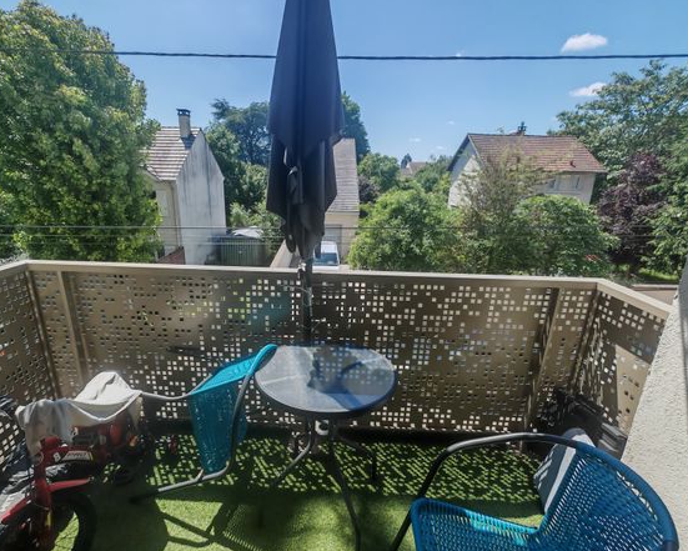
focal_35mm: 17
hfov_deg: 89.5
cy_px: 276
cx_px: 321
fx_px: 346
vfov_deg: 77.0
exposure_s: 1/850
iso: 50
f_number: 2.2
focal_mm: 1.96
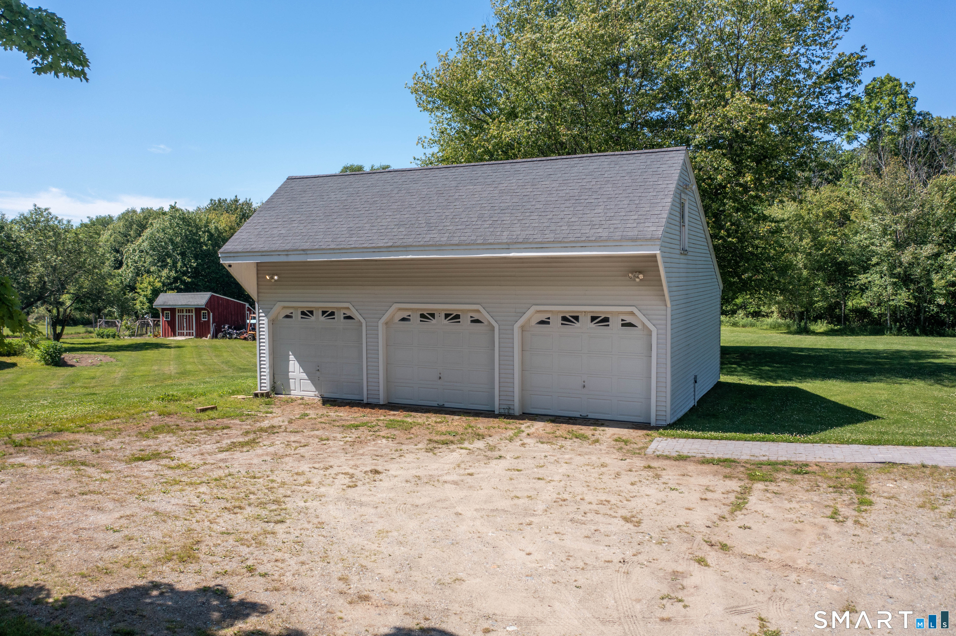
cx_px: 478
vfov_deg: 46.4
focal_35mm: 28
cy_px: 318
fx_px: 743
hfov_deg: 65.5
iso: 100
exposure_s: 1/200
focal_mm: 10.26
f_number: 2.8
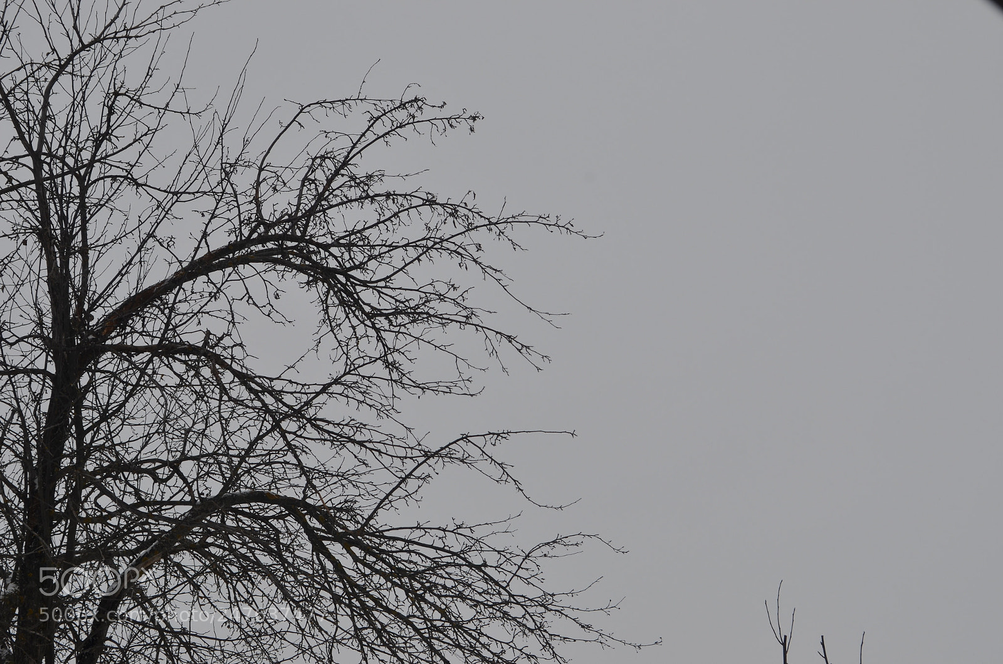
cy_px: 332
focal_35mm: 82
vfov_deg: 16.5
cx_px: 502
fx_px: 2293
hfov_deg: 24.7
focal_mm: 55
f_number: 10
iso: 100
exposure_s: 1/400
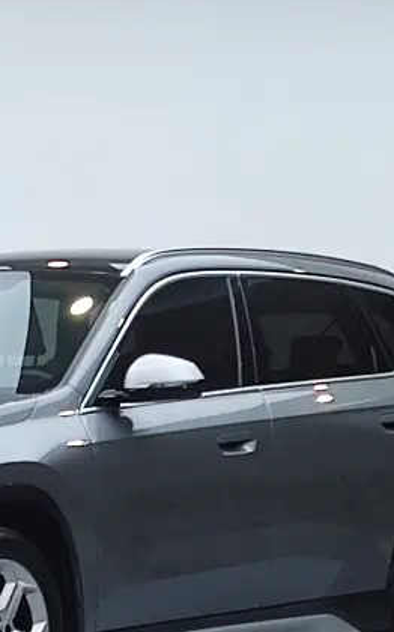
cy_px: 334
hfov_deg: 5.7
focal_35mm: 228
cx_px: -12
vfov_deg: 9.2
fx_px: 3923
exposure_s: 1/50
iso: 82
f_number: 1.79
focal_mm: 4.71
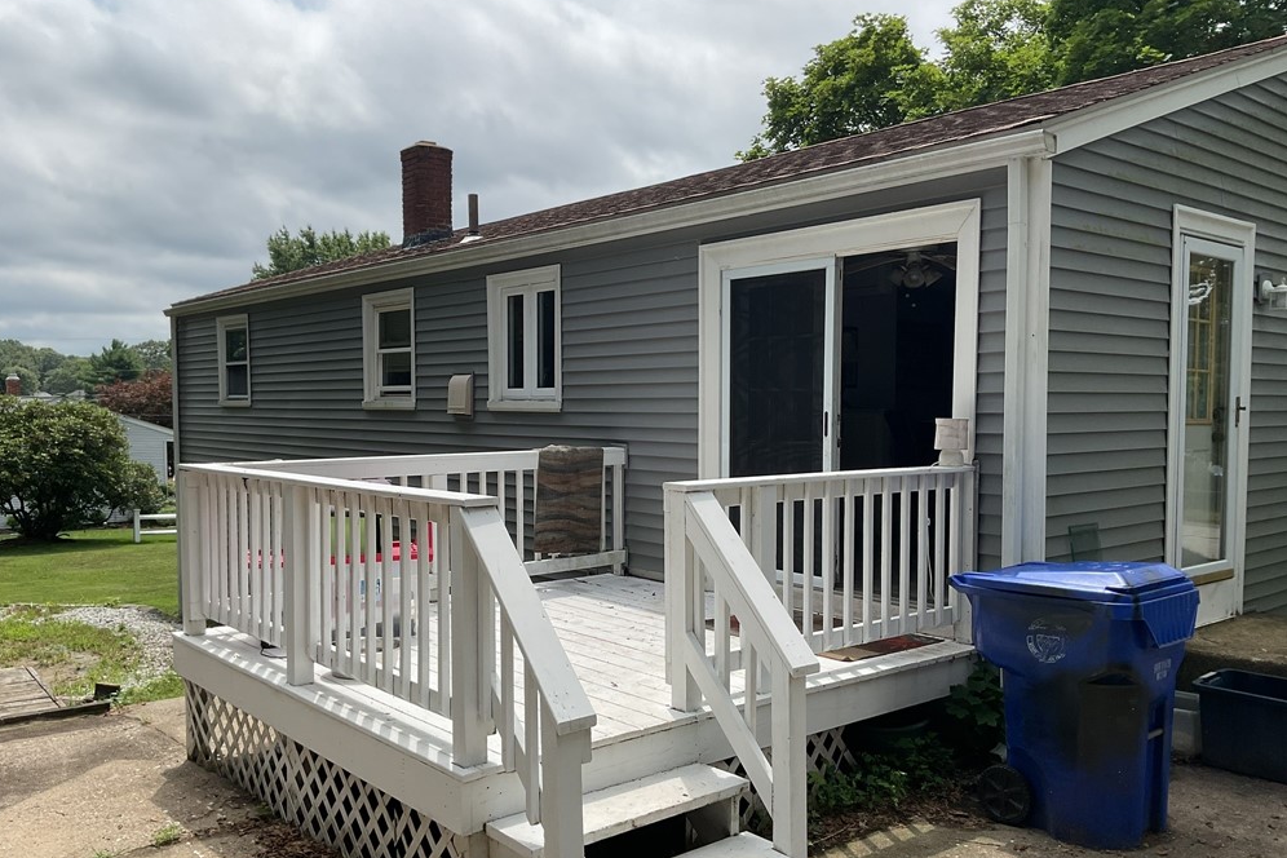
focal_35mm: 31
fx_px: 1108
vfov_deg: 42.3
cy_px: 456
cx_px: 653
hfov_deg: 60.3
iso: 16
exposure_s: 1/2427
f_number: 1.8
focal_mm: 3
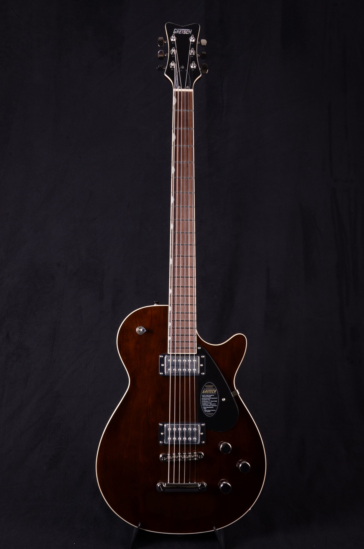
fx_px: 685
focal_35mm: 45
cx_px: 182
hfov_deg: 29.7
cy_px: 274
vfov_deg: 43.7
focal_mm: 30
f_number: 13
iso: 200
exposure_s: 1/200
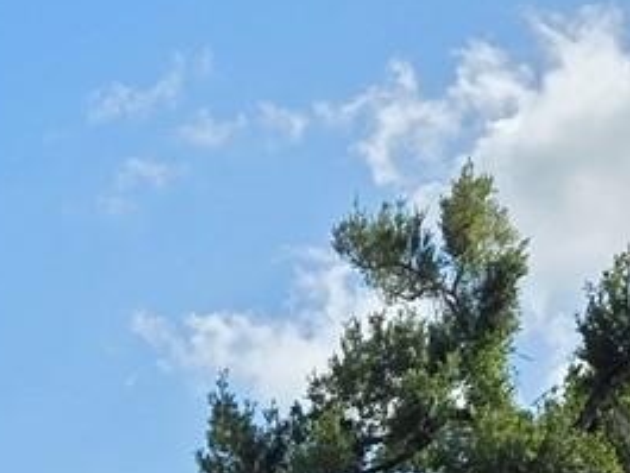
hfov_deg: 13.5
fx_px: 2531
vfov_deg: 9.0
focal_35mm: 139
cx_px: -262
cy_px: 1336
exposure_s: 1/3309
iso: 80
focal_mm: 6.3
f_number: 1.7
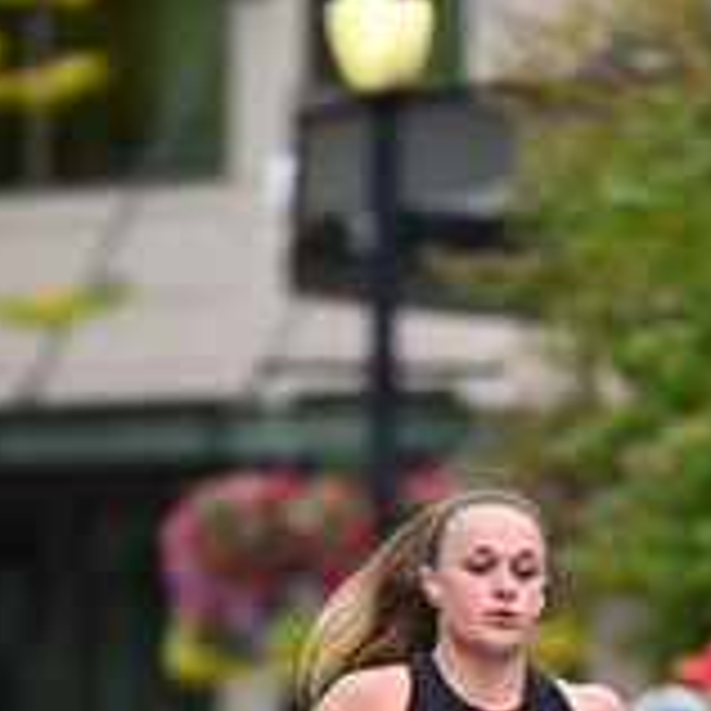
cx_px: 430
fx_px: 13734
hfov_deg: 3.0
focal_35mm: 591
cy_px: 945
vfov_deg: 3.0
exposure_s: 1/2000
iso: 640
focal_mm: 200
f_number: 2.8
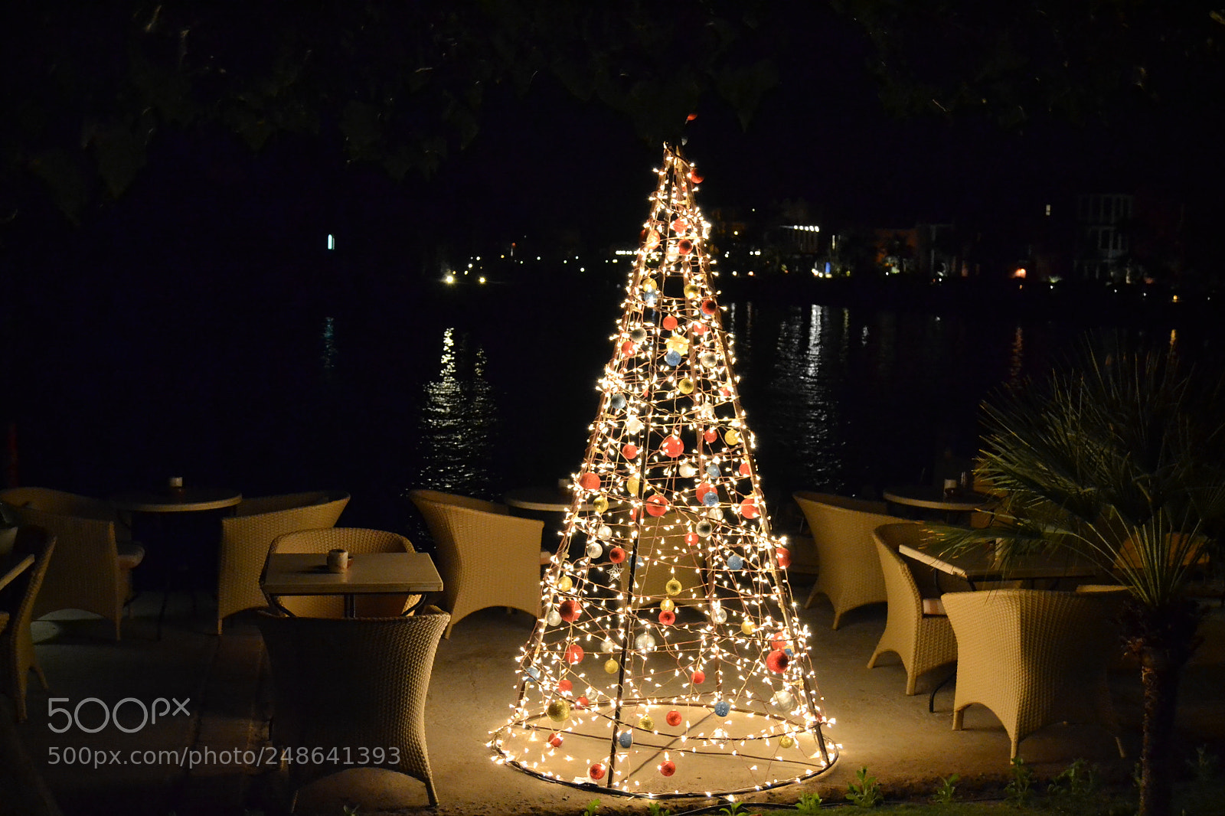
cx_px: 612
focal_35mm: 45
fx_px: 1531
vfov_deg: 29.9
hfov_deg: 43.6
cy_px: 408
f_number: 4.2
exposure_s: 1/30
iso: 3200
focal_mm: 30
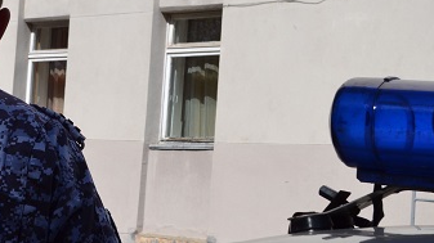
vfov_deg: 12.3
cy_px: 136
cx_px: 40
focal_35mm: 98
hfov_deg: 21.3
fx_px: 1127
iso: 100
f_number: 8
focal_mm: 30
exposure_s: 1/250
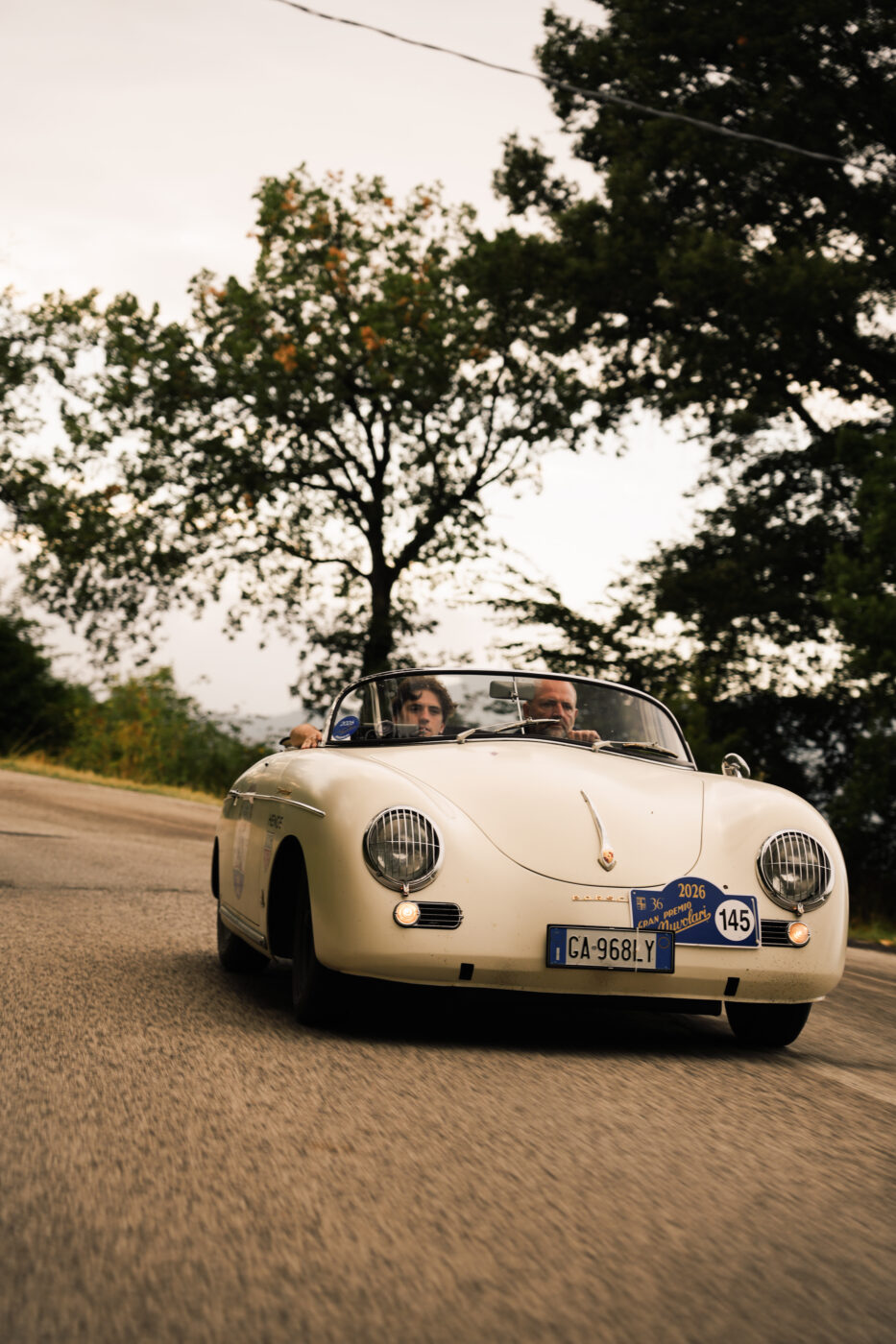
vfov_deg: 23.6
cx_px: 448
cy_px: 672
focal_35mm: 86
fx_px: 3211
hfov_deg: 15.9
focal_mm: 86
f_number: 4
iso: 100
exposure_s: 1/125
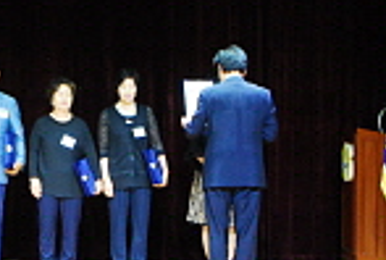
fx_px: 1205
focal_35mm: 112
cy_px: 46
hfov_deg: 18.0
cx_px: 68
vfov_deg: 12.3
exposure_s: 1/15
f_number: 6.3
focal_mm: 22
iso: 1250
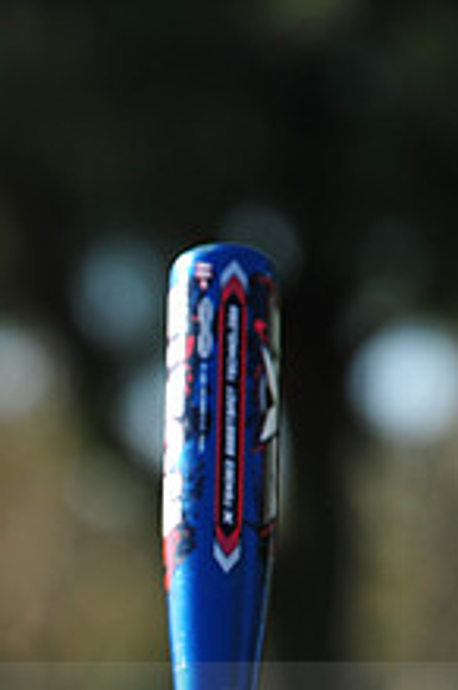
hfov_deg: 3.3
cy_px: 706
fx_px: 7829
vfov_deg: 5.0
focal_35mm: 409
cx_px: -72
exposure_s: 1/1000
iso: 200
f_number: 4.5
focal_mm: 155
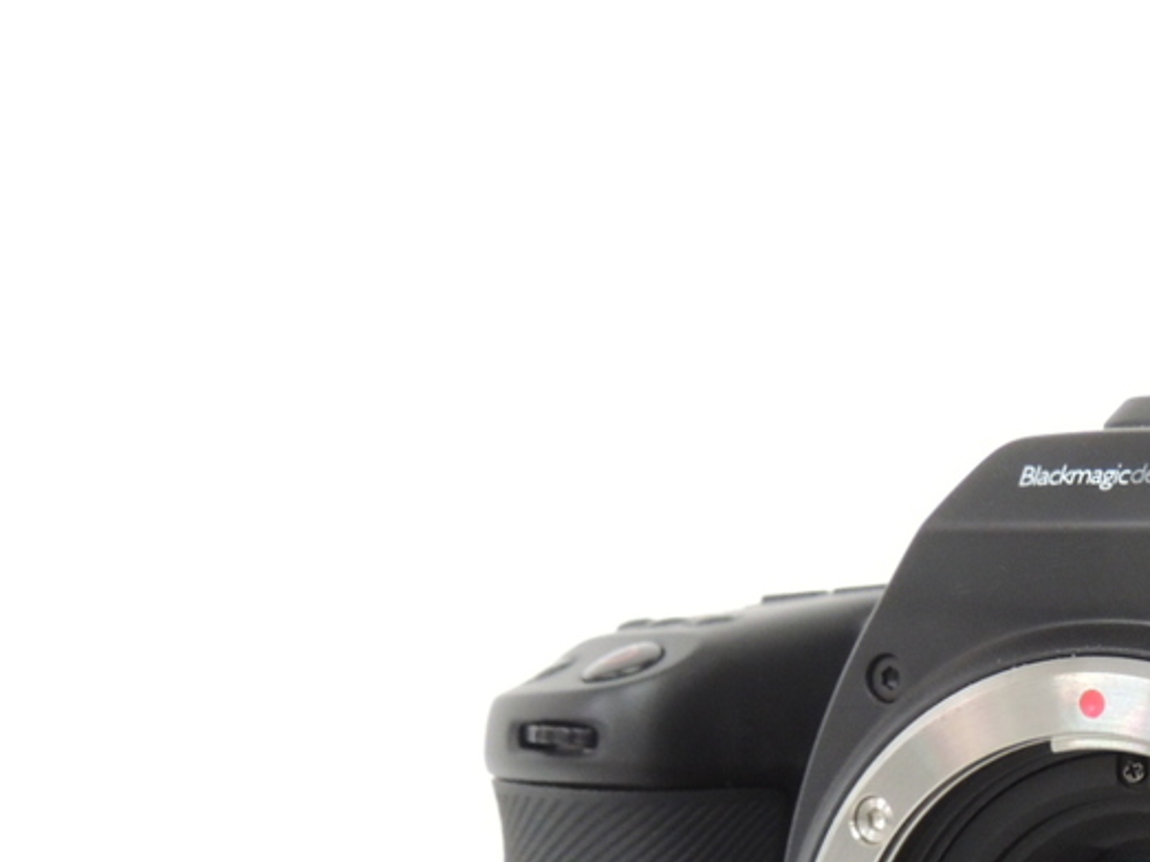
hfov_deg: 26.1
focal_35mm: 69
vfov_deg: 20.4
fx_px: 2291
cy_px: 917
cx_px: 1245
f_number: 3.1
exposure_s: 1/30
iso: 360
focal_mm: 5.3
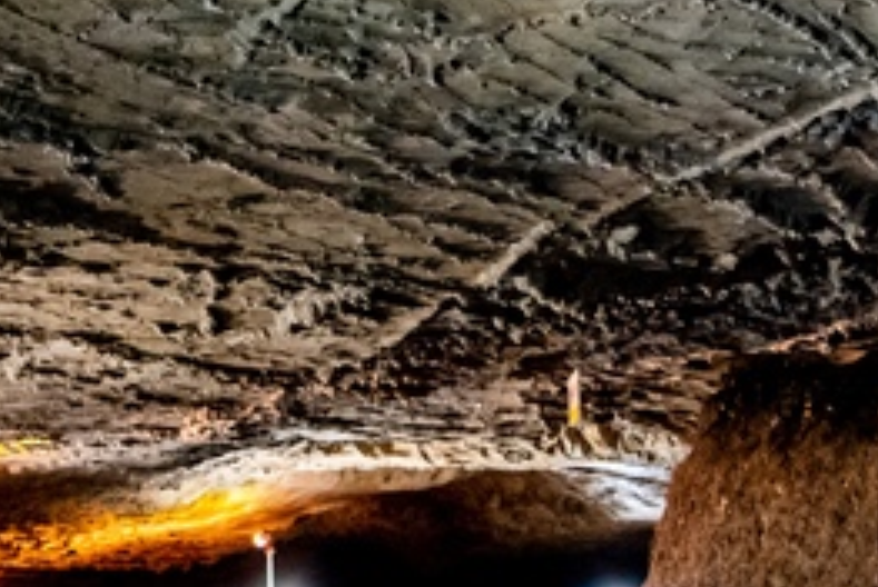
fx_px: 2002
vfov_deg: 16.7
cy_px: 238
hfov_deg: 24.6
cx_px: 284
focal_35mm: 82
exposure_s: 1/8
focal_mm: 18
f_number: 3.5
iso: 5000
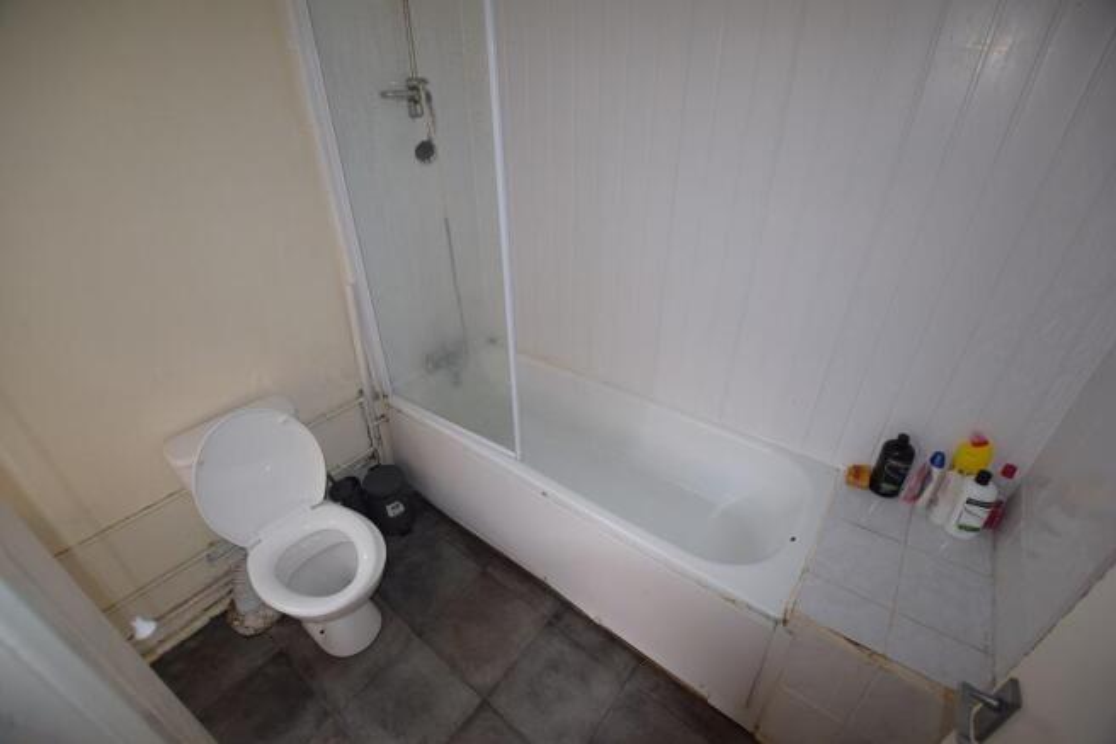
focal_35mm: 15
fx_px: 465
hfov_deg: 100.4
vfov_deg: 77.3
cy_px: 372
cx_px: 558
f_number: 3.5
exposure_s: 1/160
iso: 640
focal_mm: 10
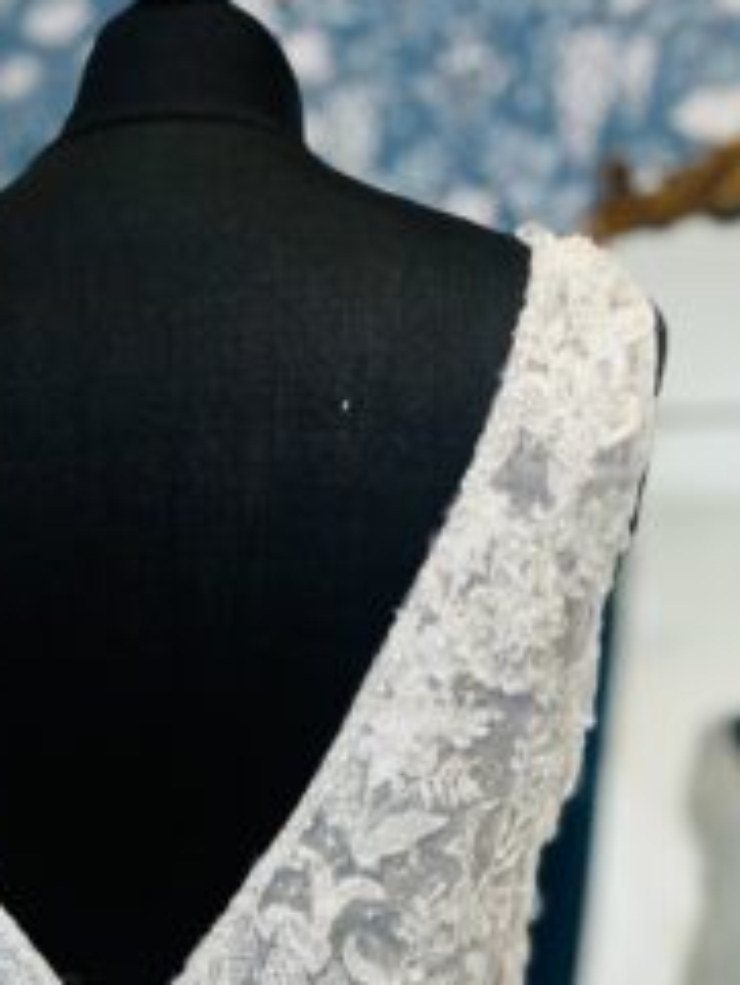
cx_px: 204
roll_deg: -0.1
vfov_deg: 38.9
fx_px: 1310
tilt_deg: -7.7
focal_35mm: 46
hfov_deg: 31.1
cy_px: 844
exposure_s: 1/122
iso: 40
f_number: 1.6
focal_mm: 5.1
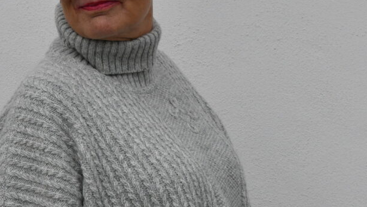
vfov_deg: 6.8
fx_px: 1743
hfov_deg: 12.0
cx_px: 132
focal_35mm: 179
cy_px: 193
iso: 1600
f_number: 13
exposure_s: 1/750
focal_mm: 70
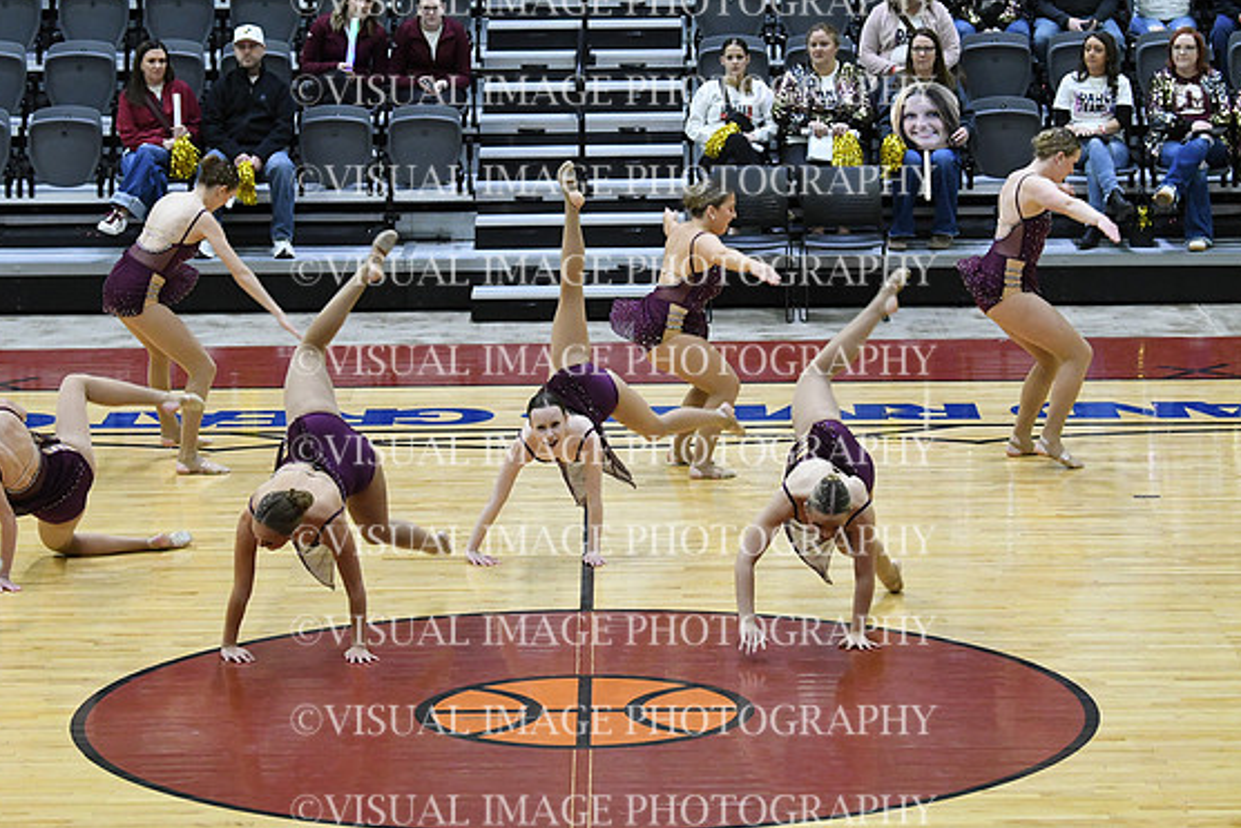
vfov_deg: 9.5
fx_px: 4965
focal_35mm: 144
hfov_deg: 14.2
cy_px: 405
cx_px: 614
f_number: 4
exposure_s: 1/400
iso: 5000
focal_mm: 92
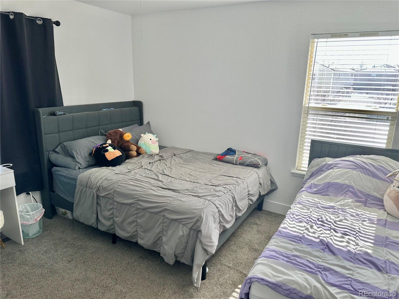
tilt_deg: -13.3
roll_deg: -1.4
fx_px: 277
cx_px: 200
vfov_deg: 56.8
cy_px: 150
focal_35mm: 24
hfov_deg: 71.6
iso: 80
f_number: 1.78
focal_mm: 6.86
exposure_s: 1/246
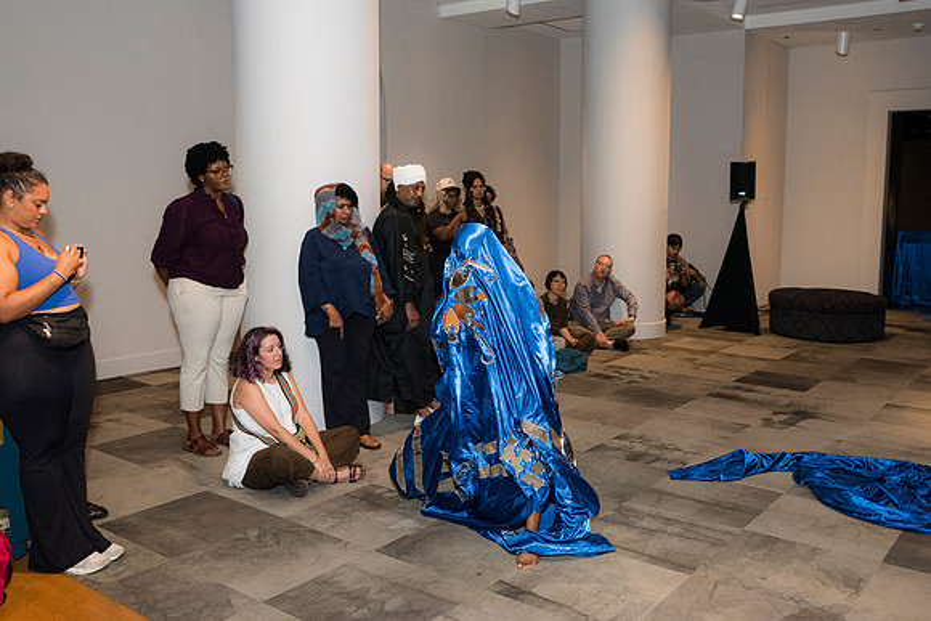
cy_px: 310
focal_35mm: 32
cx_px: 466
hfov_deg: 58.7
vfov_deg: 41.1
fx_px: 828
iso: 3200
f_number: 5
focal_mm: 32
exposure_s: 1/125
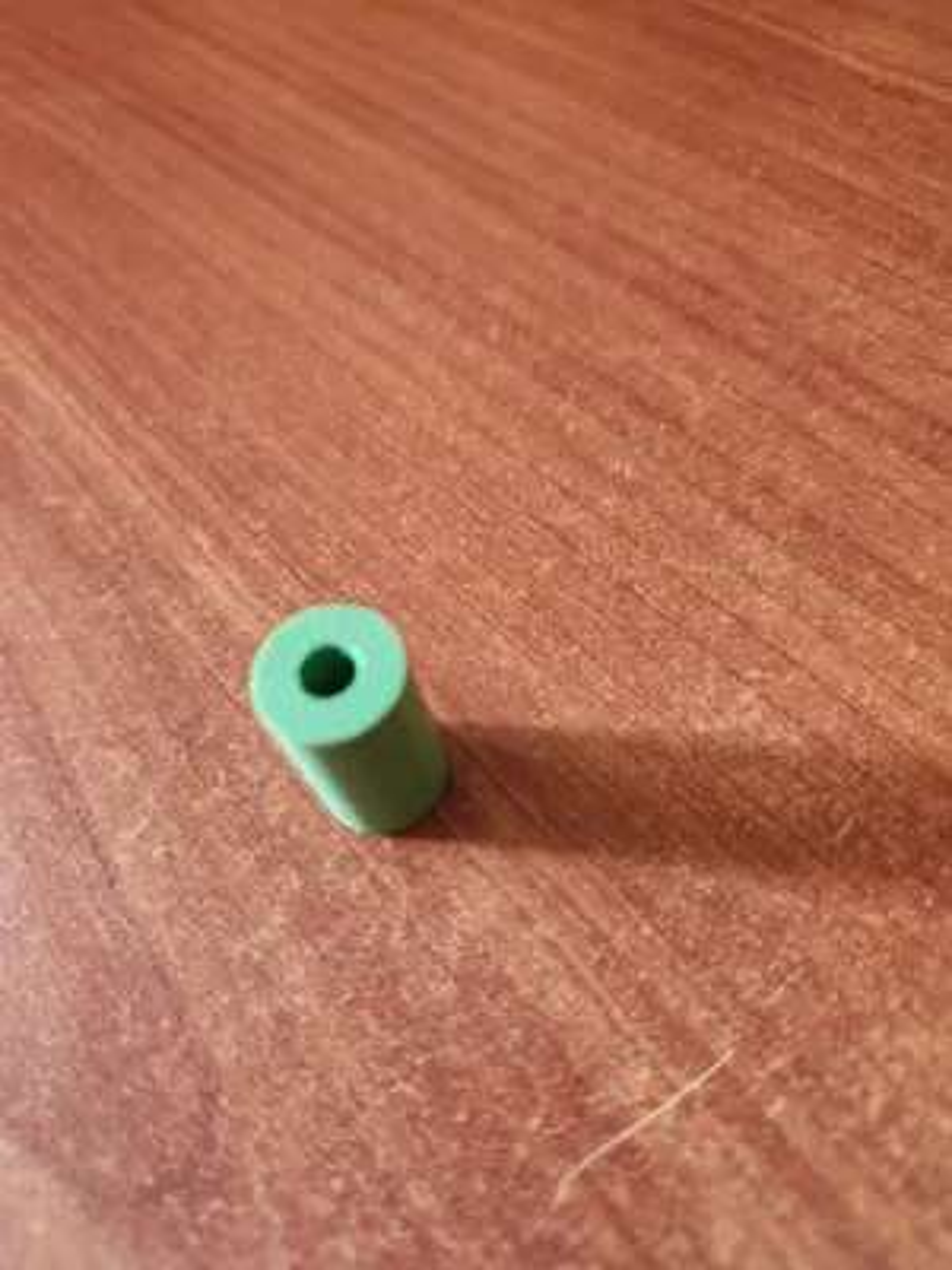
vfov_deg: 73.9
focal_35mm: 23
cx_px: 476
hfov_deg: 58.9
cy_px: 635
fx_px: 843
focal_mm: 5.4
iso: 500
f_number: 1.8
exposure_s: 1/50
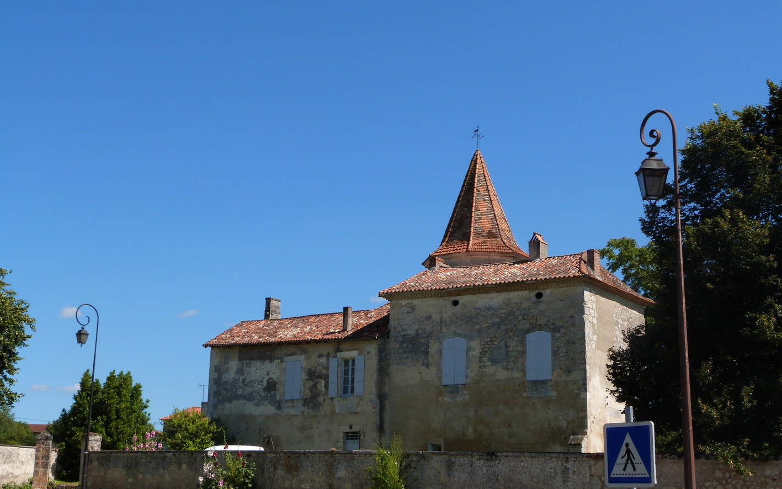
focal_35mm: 56
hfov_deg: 36.3
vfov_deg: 23.1
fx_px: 1194
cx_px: 388
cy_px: 222
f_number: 5.6
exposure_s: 1/400
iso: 100
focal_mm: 9.2
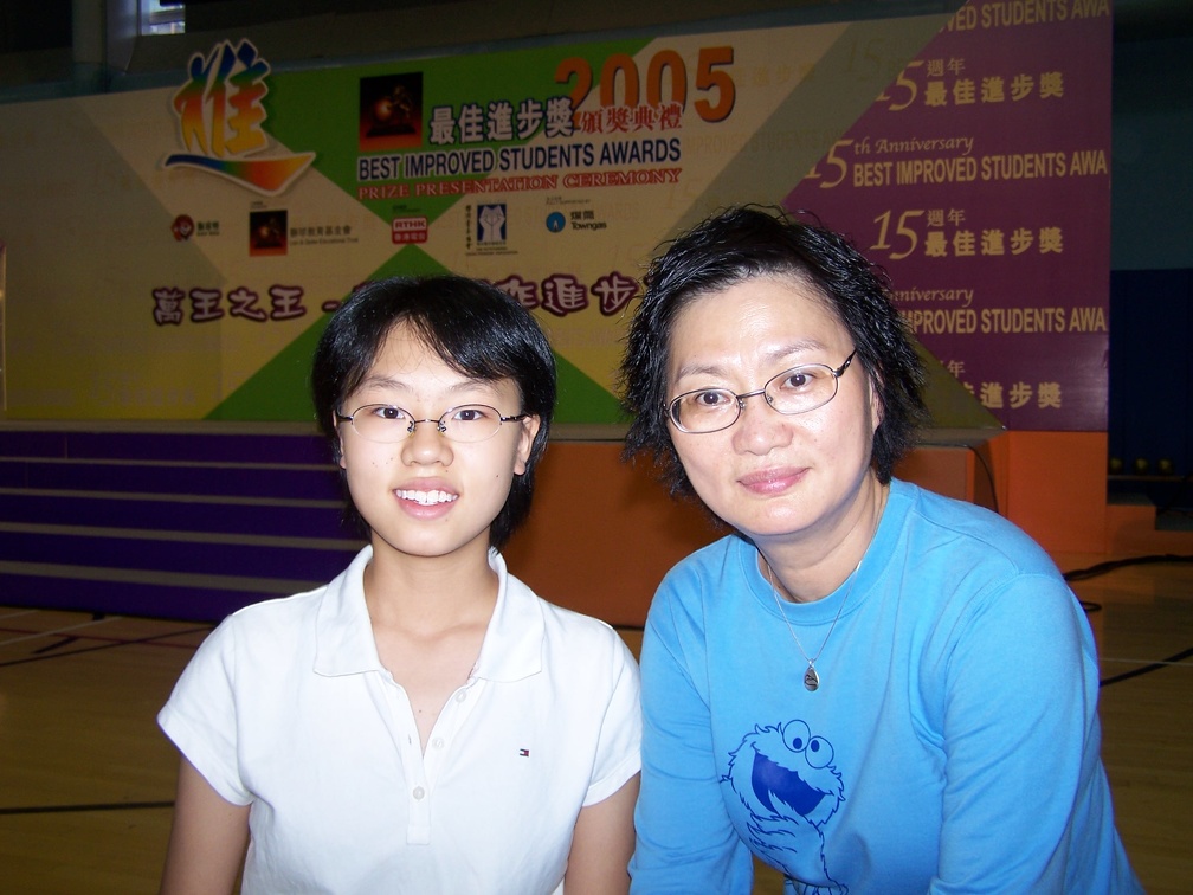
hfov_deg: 49.0
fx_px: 1310
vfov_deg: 37.7
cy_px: 448
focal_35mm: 38
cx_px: 596
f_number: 2.8
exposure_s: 1/60
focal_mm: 6.3
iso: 80
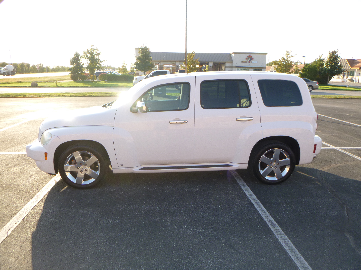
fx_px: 261
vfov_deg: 54.9
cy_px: 135
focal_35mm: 25
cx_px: 180
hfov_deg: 69.4
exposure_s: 1/160
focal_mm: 4.5
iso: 100
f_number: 3.9
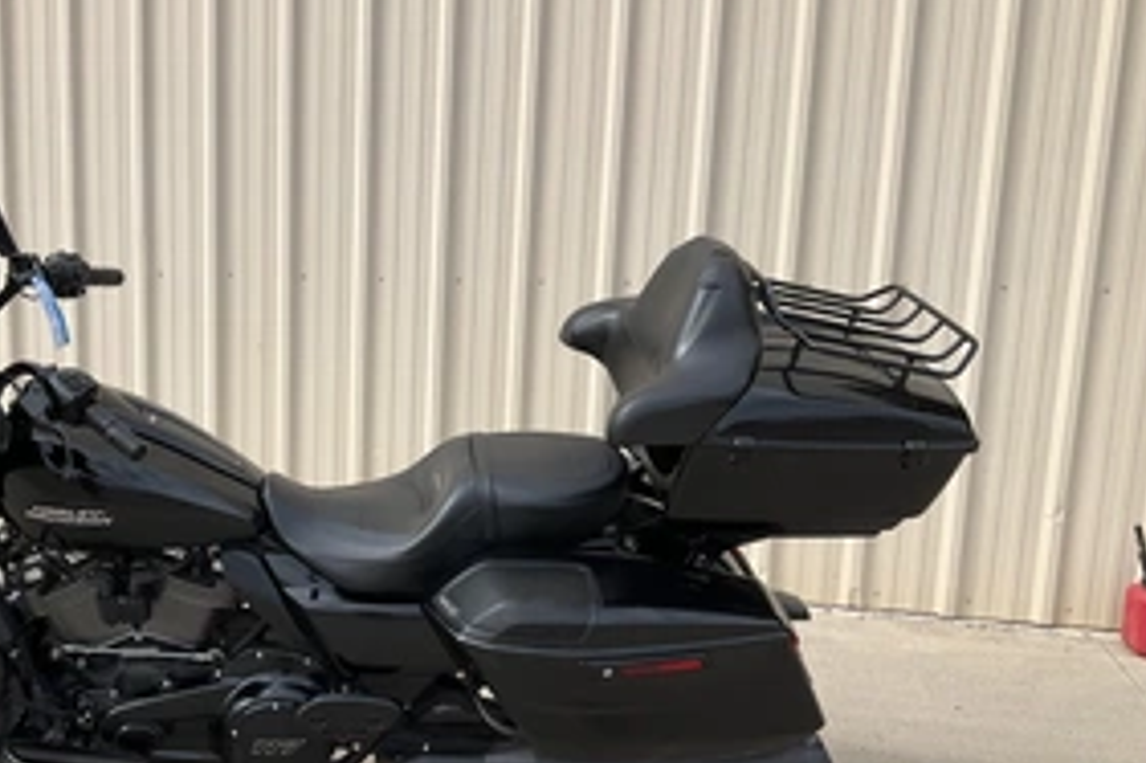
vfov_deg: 30.7
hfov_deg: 44.6
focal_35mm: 43
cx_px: 359
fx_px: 1368
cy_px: 563
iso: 25
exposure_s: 1/1342
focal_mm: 3
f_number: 1.8
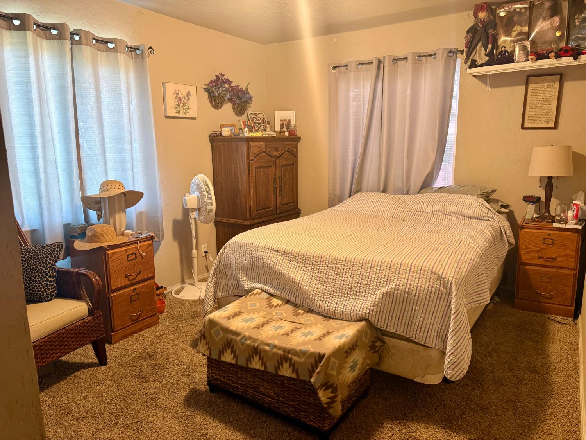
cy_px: 220
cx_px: 293
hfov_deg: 71.6
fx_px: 406
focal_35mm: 24
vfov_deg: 56.8
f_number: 1.78
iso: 250
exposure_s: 1/60
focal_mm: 6.76
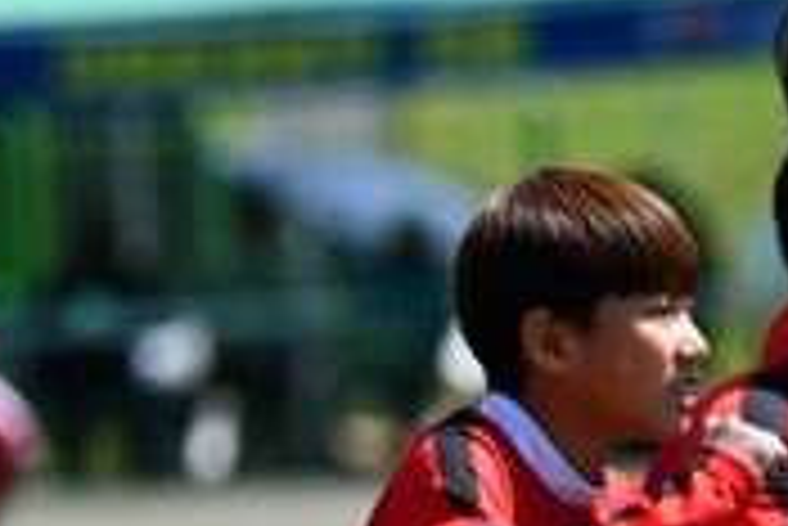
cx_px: 1247
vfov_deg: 1.8
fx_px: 16912
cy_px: 742
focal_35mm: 772
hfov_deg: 2.7
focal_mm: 150
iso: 100
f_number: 2.8
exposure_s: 1/1600
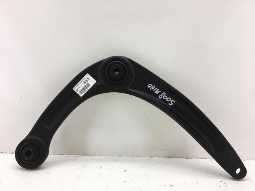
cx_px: 128
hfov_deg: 61.7
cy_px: 96
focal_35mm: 29
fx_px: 214
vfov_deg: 48.2
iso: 25
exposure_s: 1/276
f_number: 2.2
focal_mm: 4.15
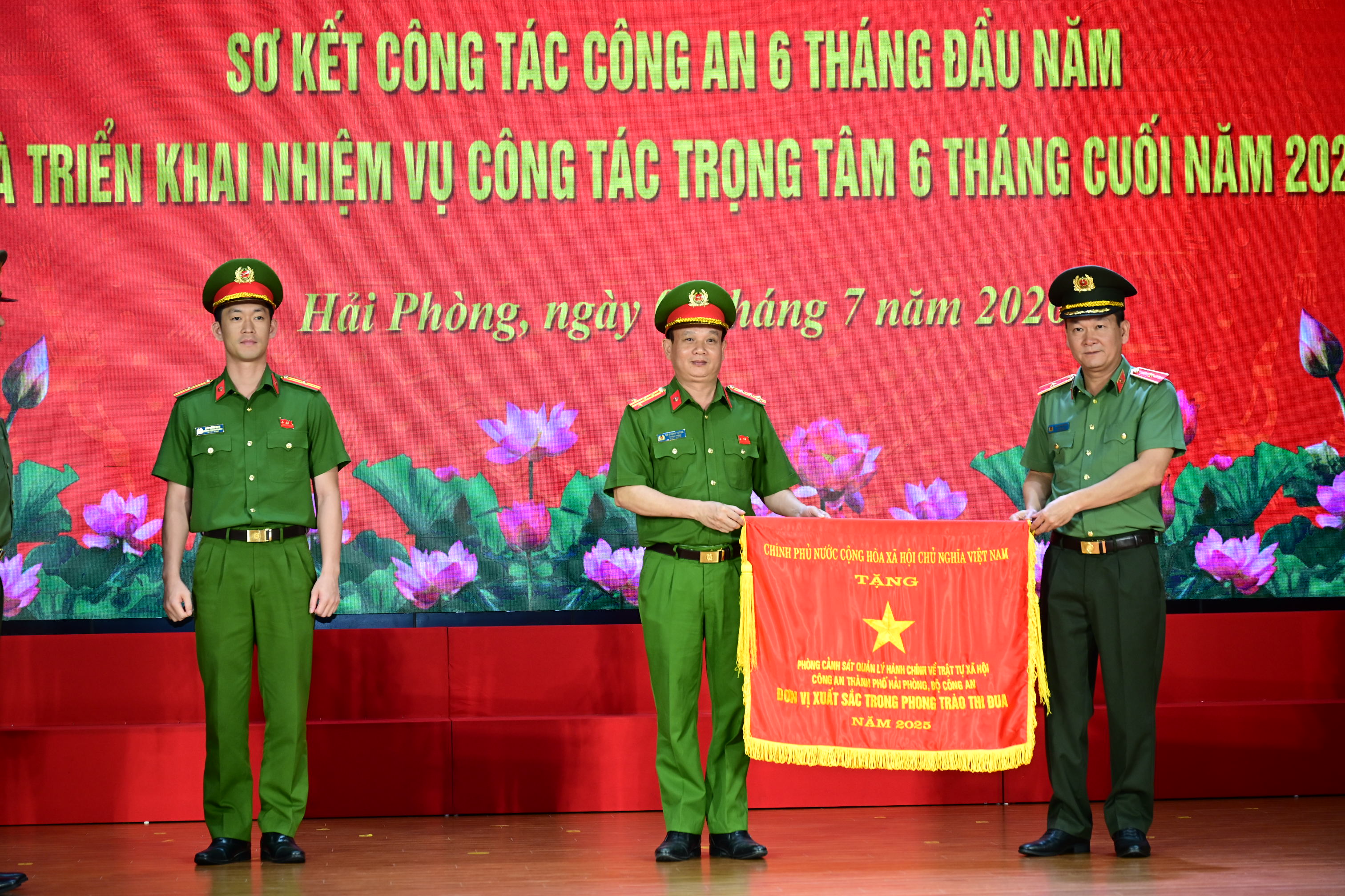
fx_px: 3437
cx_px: 672
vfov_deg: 14.9
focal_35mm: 92
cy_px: 448
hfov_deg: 22.1
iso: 1000
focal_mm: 92
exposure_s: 1/160
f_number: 4
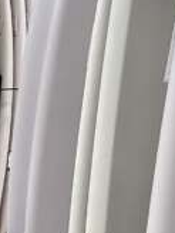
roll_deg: +0.1
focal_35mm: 151
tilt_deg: -17.8
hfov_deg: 9.0
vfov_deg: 12.6
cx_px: -221
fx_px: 1018
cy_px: 311
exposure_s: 1/50
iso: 80
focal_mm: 3.3
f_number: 2.4
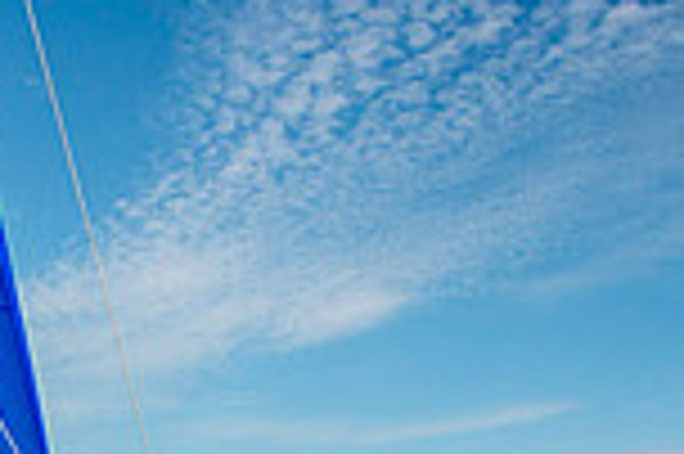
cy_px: 847
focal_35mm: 69
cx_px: 14
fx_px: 1310
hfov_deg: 27.7
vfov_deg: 16.2
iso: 320
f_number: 5
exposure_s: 1/2500
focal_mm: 15
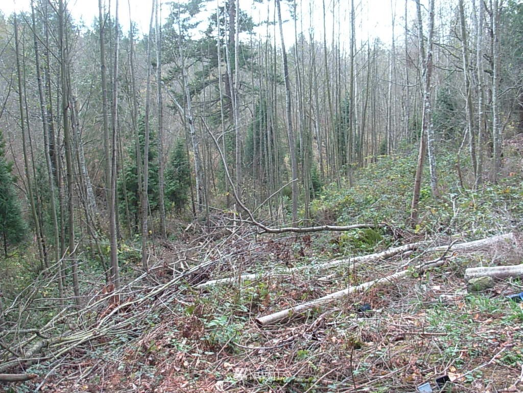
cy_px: 196
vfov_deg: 37.7
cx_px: 262
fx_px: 574
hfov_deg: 49.0
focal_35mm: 38
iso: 50
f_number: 2.9
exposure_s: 1/65.9
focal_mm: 6.3
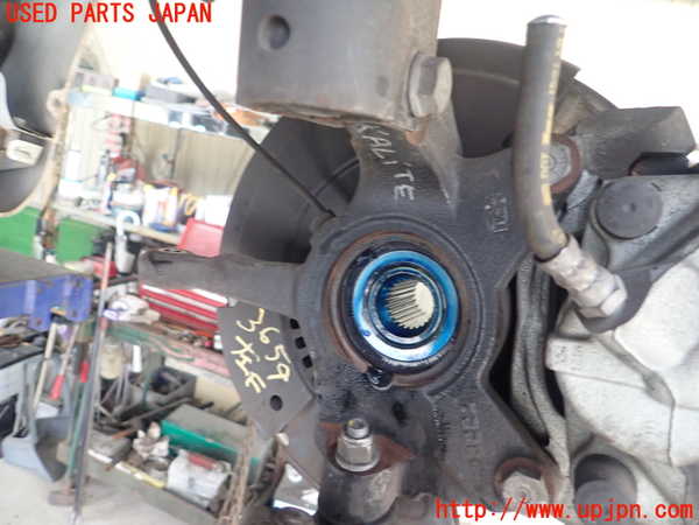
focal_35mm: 25
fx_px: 505
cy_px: 262
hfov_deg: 69.4
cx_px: 350
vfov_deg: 54.9
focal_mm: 4.5
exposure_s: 1/30
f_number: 2
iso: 400
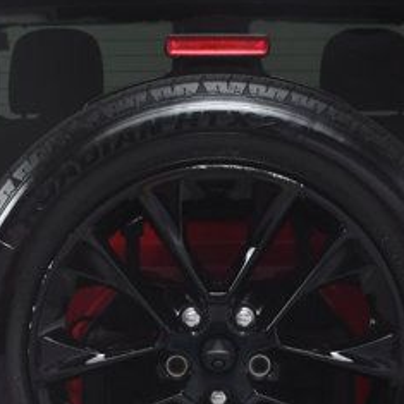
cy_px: 330
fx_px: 1954
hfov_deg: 11.8
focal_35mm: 148
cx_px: 198
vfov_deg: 11.8
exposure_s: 1/160
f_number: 9
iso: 100
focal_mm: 27
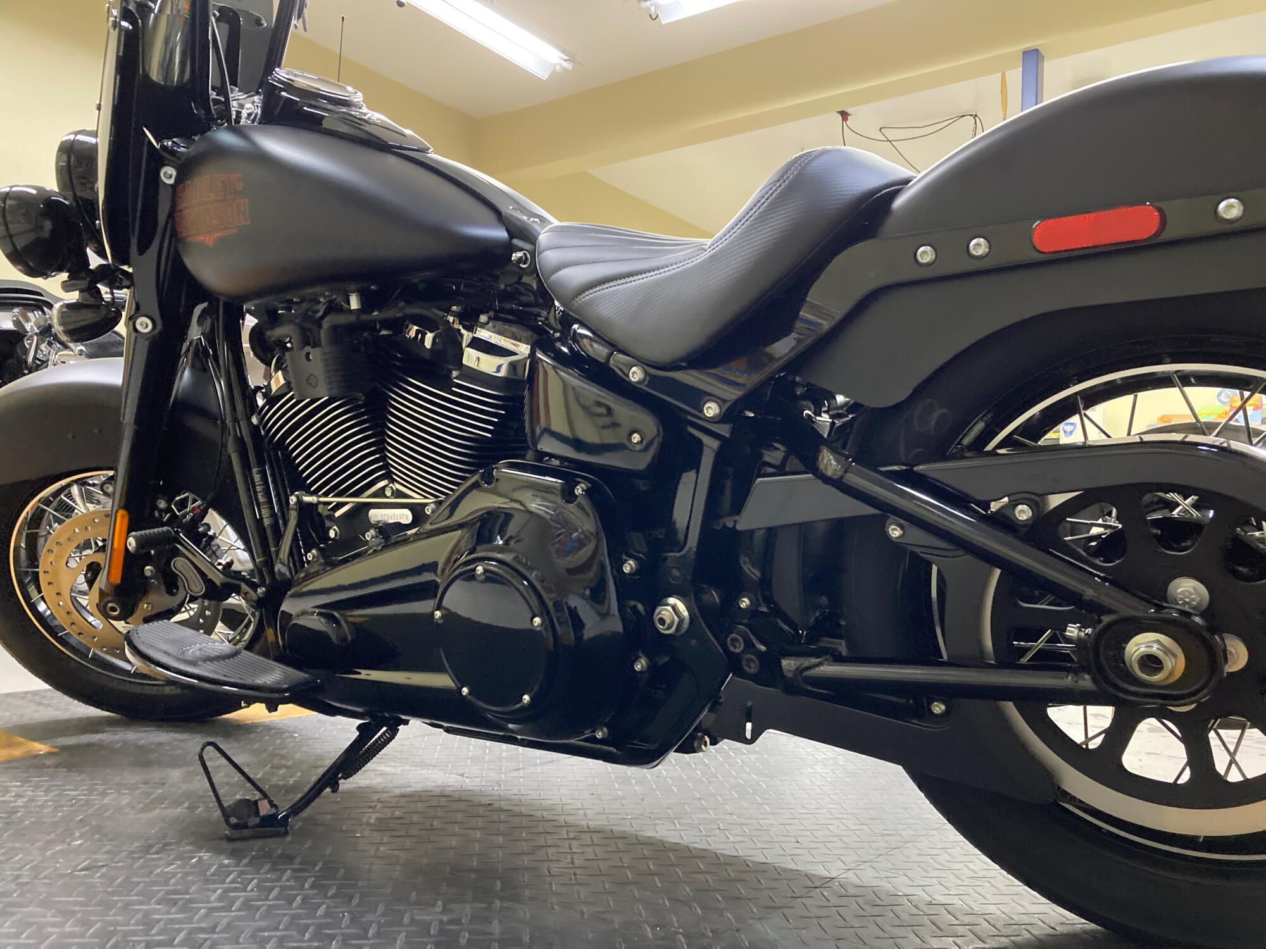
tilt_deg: +1.6
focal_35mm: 28
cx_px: 633
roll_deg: -0.4
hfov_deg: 63.4
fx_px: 1024
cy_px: 474
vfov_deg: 49.7
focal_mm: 3.99
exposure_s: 1/30
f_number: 1.8
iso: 500
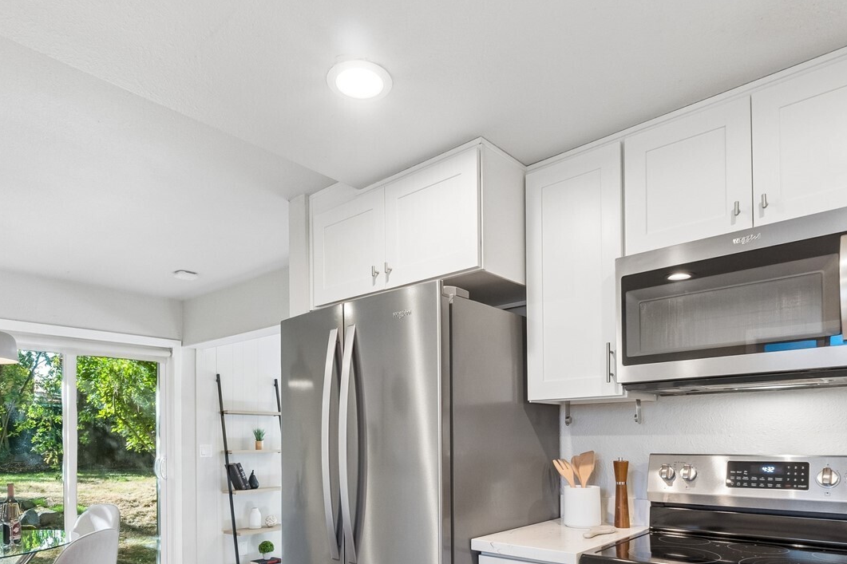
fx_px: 565
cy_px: 442
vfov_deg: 50.3
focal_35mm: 24
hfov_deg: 73.7
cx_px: 399
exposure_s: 1/3.33
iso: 250
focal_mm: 10
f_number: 9
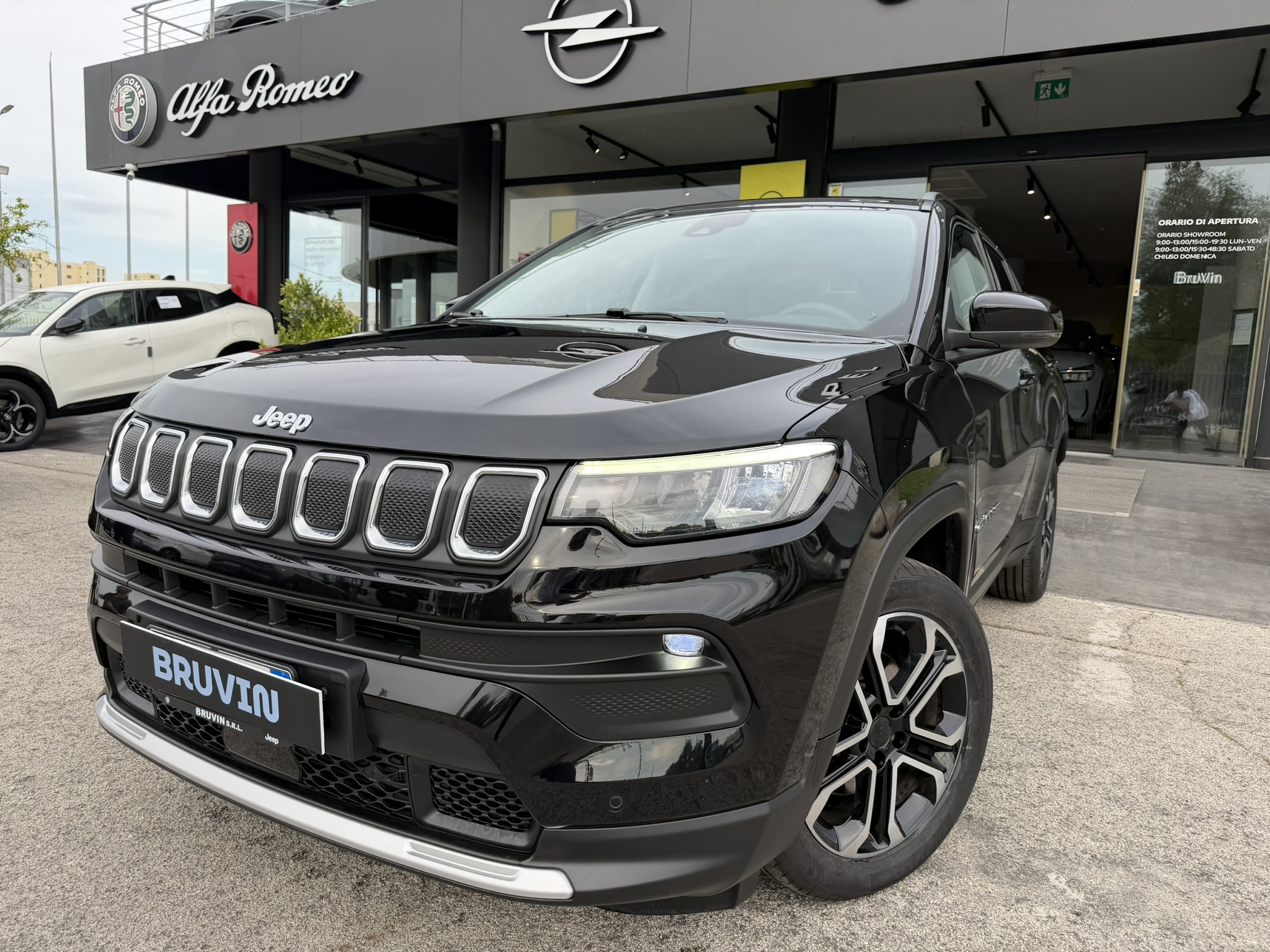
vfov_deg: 56.8
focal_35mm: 24
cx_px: 635
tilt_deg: -6.4
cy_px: 476
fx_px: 881
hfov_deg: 71.6
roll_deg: -4.3
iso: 80
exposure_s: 1/1075
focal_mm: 6.76
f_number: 1.78
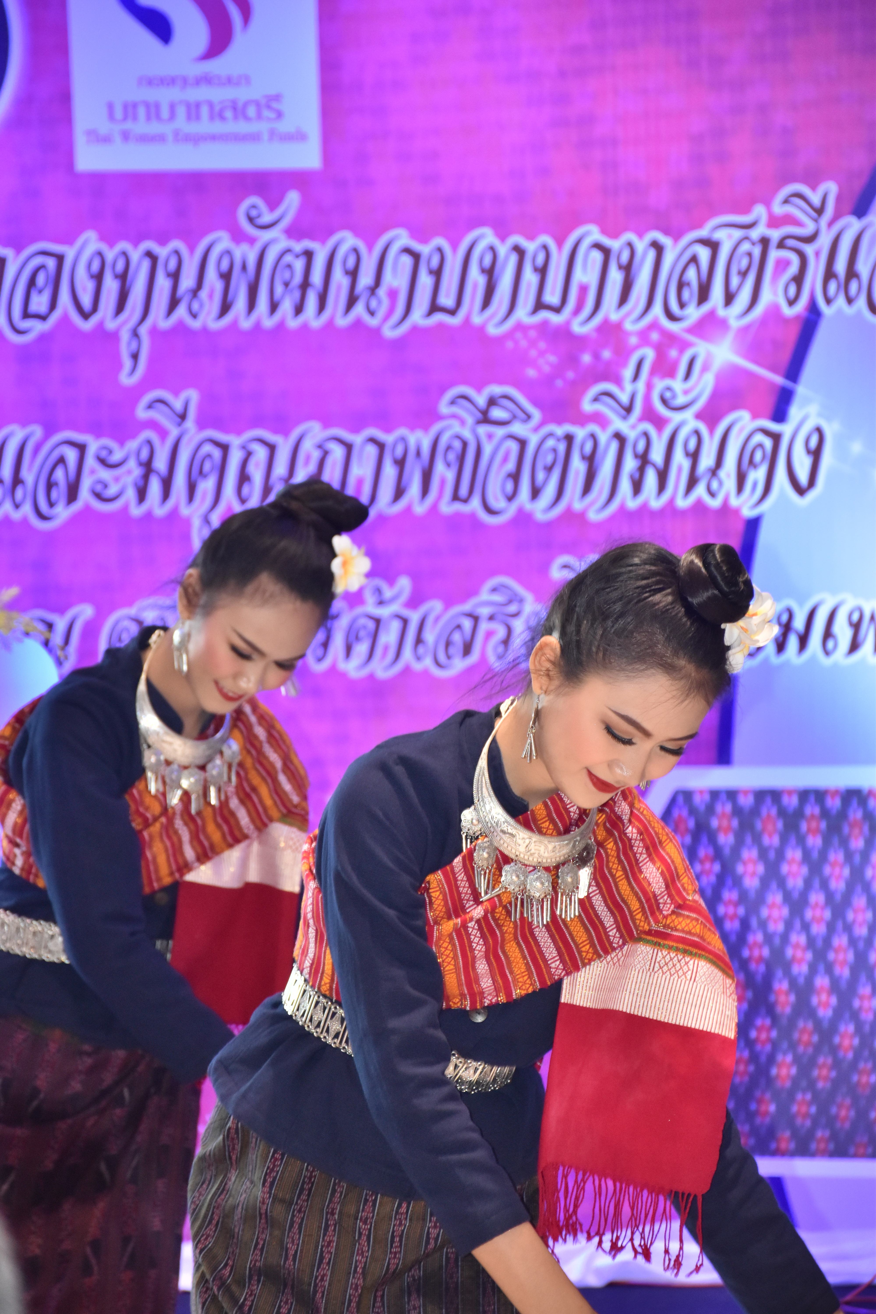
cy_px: 657
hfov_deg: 9.1
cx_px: 438
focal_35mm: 150
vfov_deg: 13.7
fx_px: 5475
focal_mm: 100
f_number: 5.6
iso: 1250
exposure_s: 1/100
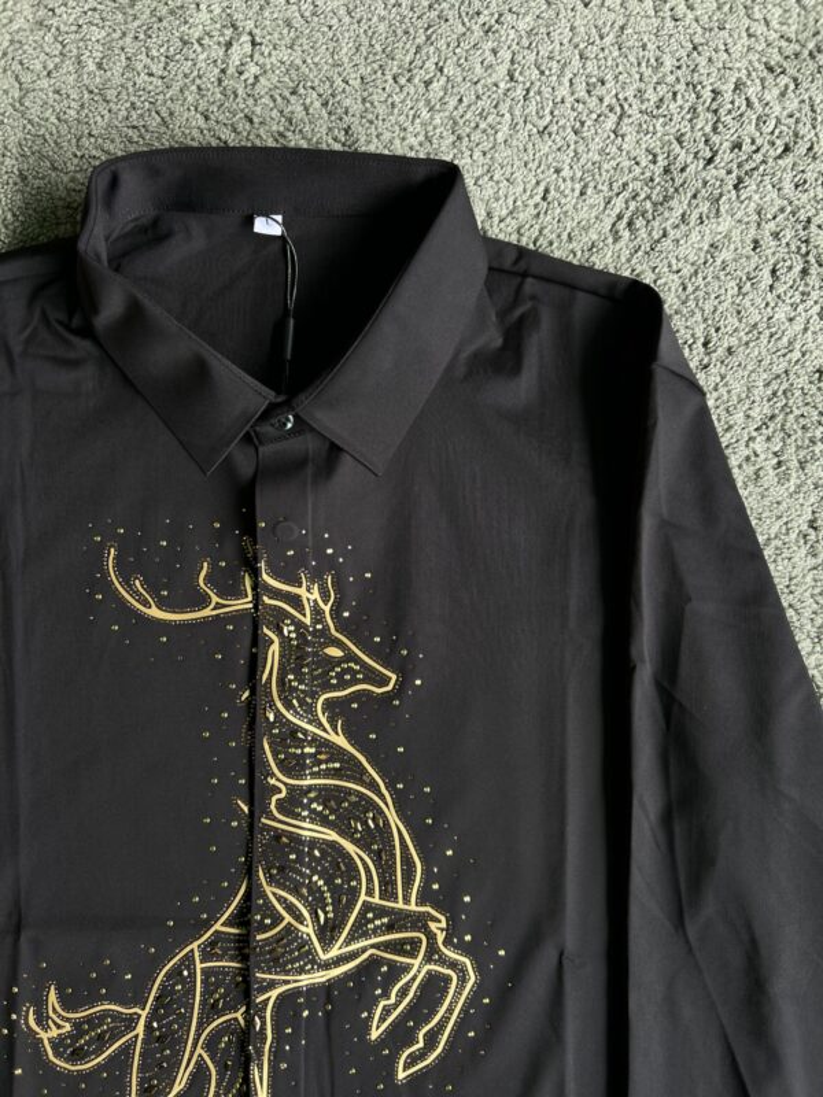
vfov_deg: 67.3
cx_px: 412
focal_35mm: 26
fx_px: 824
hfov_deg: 53.1
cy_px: 548
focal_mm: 5.7
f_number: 1.5
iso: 40
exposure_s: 1/100
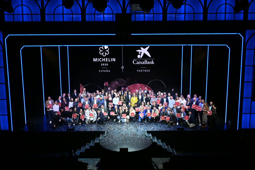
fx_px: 326
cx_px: 128
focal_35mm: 46
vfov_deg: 29.2
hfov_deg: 42.7
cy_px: 85
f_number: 8
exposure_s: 1/640
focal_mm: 46
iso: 6400
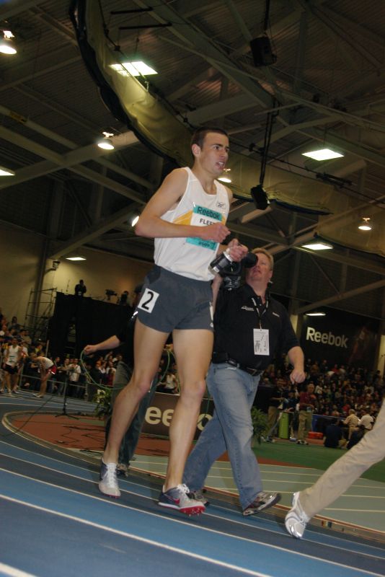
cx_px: 192
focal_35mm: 54
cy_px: 288
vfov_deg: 36.9
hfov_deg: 25.1
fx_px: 865
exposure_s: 1/125
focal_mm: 36
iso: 800
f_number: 6.3
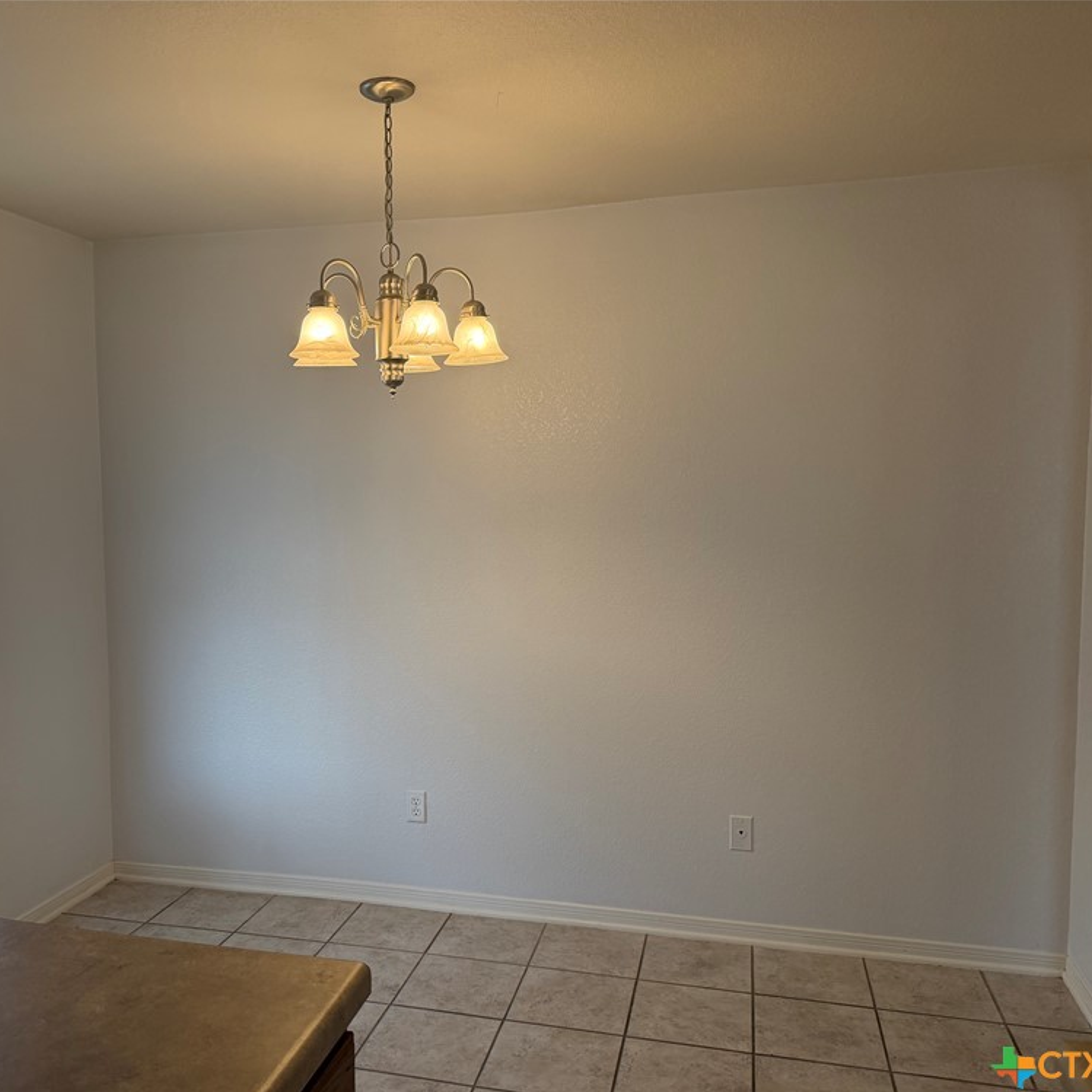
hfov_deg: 55.4
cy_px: 558
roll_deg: +0.6
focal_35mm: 29
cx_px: 458
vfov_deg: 55.6
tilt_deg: -2.4
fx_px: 1035
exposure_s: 1/202
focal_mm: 6.76
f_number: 1.78
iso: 125
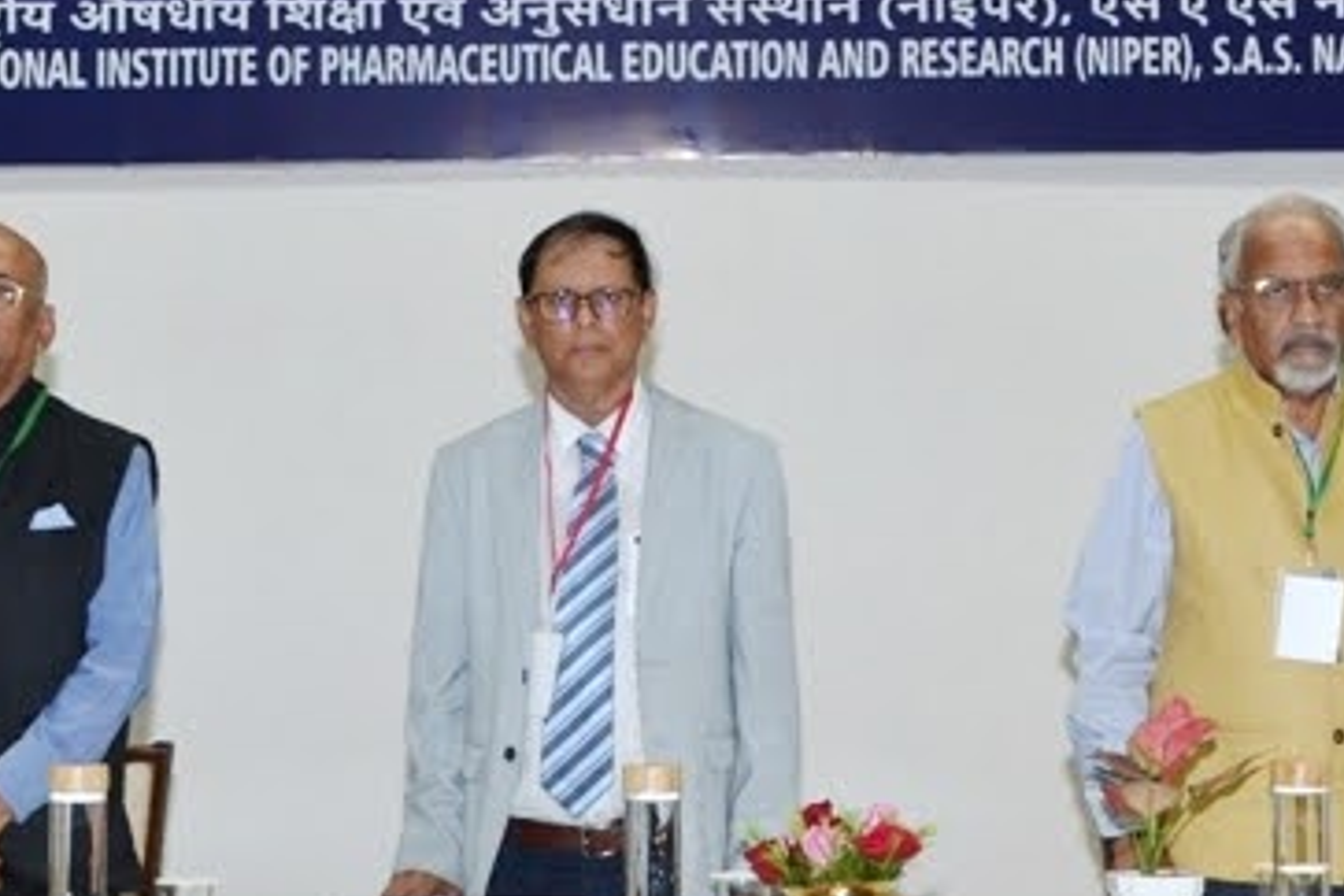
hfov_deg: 21.9
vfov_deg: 14.7
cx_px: 641
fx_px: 3472
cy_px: 498
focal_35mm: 93
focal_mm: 22
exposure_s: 1/160
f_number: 6.3
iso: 800
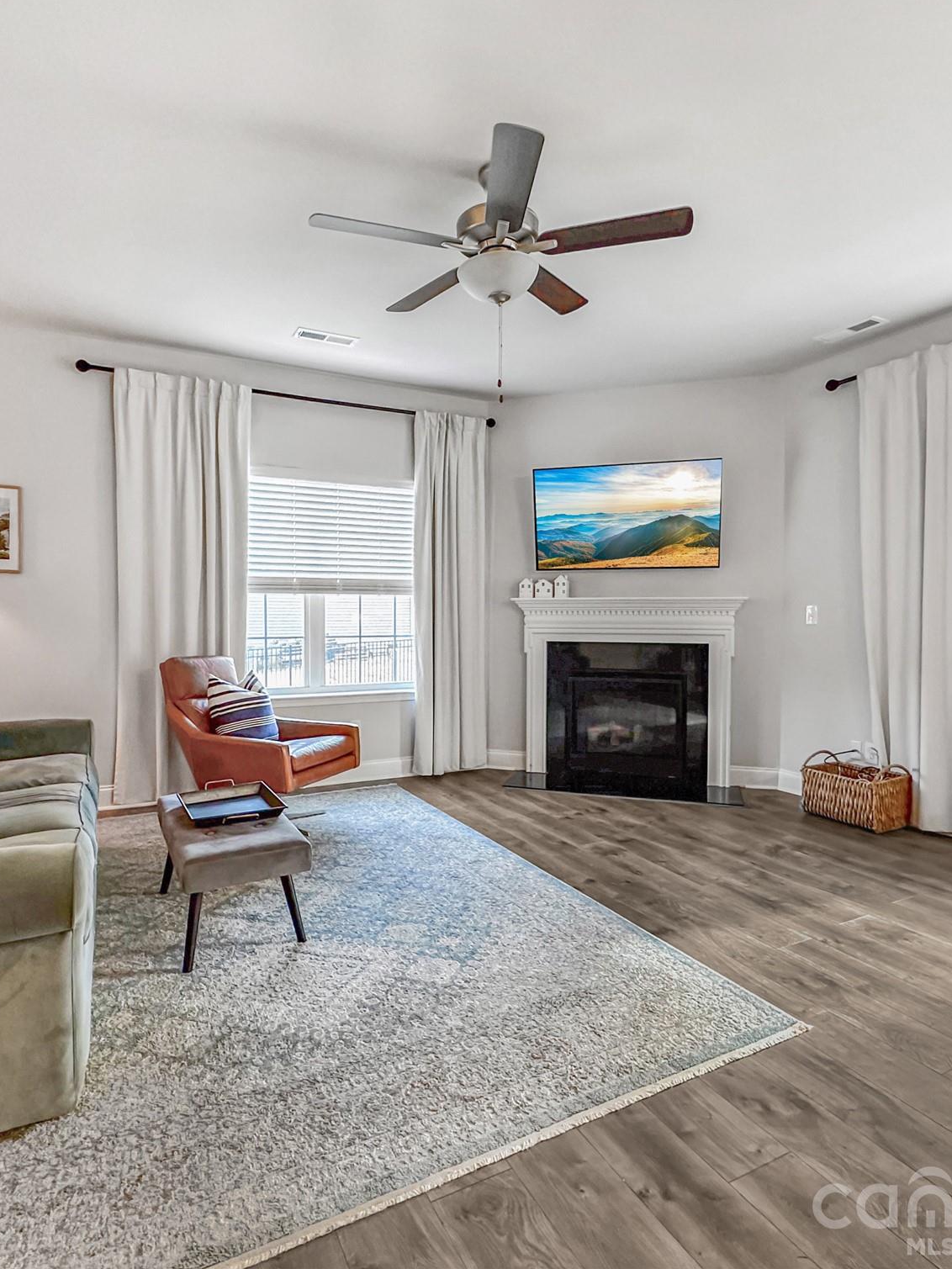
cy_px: 624
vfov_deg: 84.7
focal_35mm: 19
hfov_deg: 68.7
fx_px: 697
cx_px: 457
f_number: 2.2
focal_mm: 2.22
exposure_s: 1/60
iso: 320
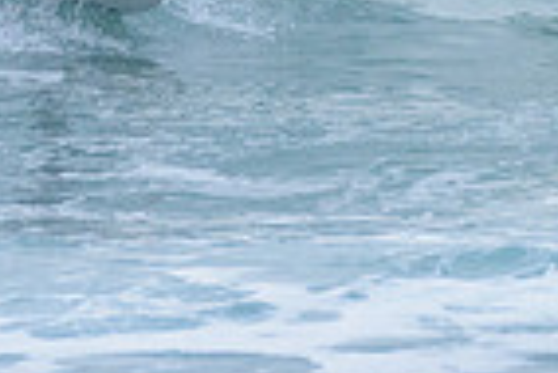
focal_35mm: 2503
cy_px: -165
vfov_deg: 0.6
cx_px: 57
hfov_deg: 0.8
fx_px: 38836
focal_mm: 500
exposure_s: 1/2000
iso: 1400
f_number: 5.6
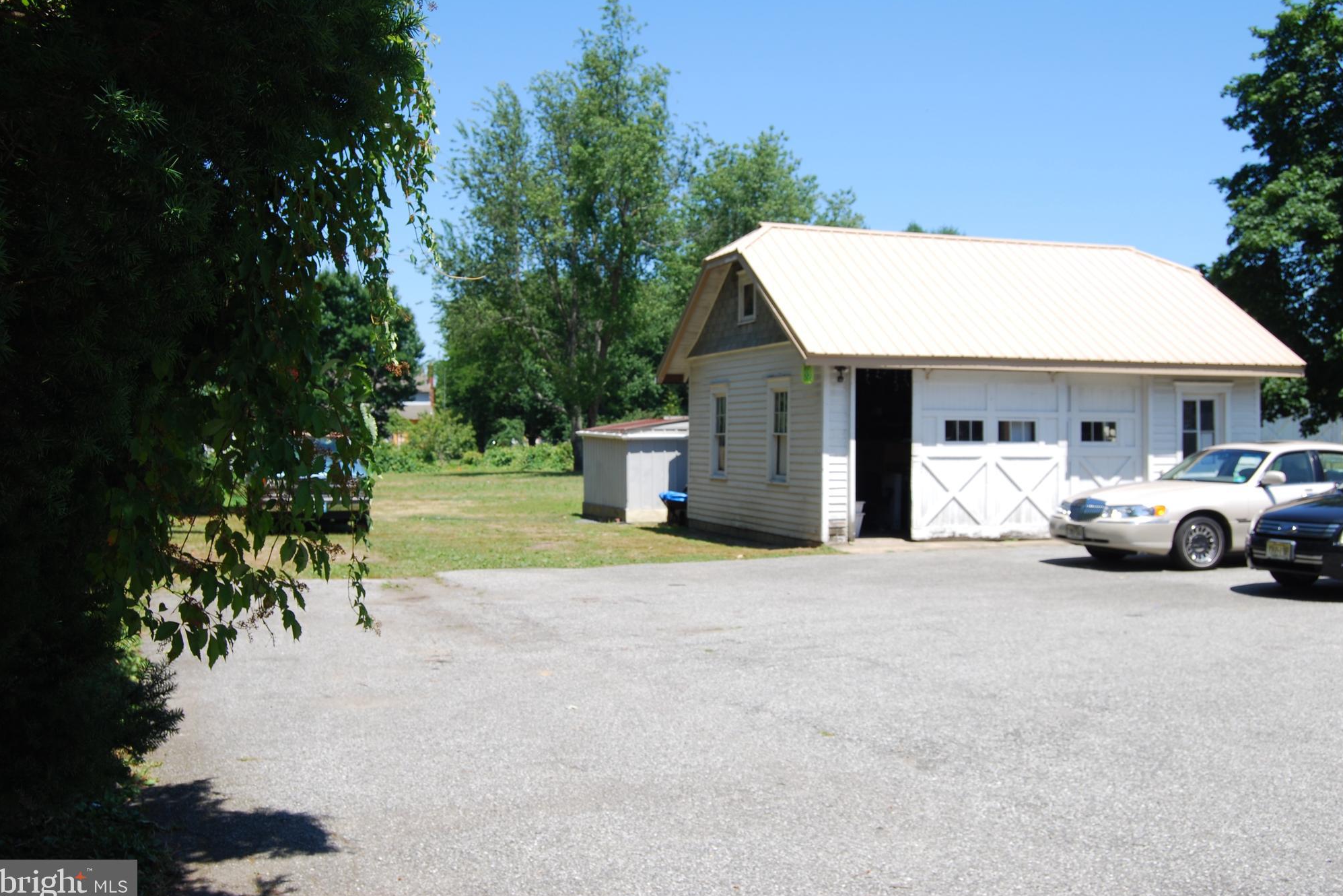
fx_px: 1380
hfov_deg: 51.9
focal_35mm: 37
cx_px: 677
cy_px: 447
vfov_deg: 35.9
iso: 100
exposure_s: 1/200
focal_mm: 24
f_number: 7.1
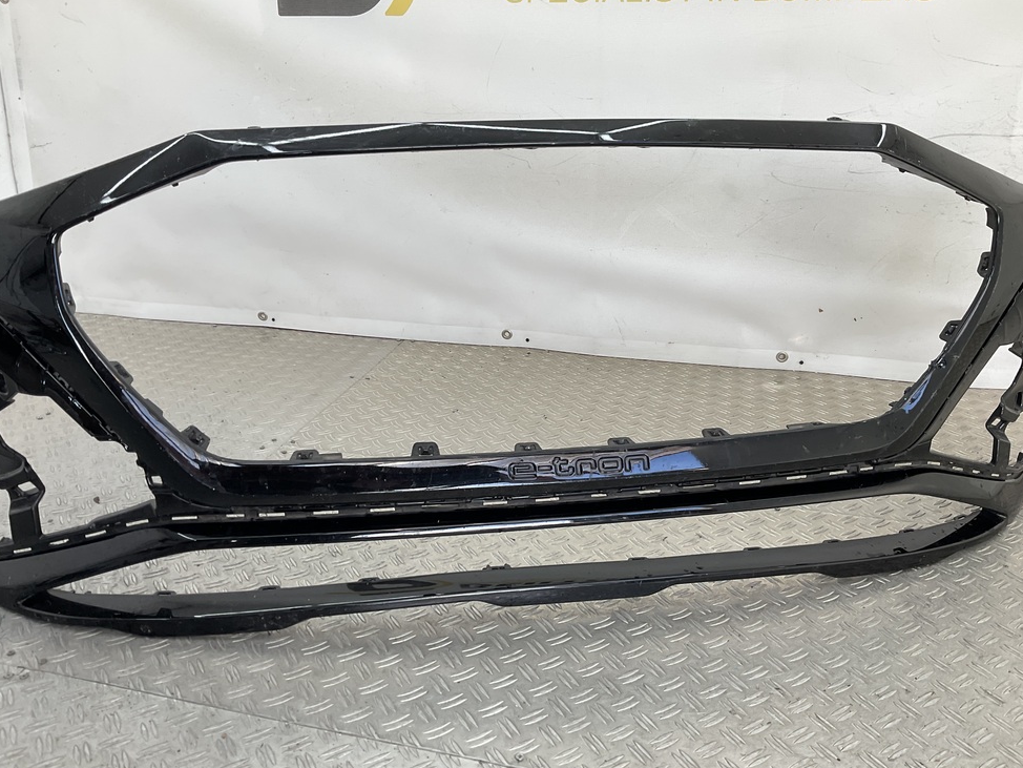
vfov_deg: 46.8
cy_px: 374
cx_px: 524
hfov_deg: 59.9
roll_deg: -1.6
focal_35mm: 30
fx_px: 887
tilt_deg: -21.0
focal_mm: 3
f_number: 1.8
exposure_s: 1/125
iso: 16
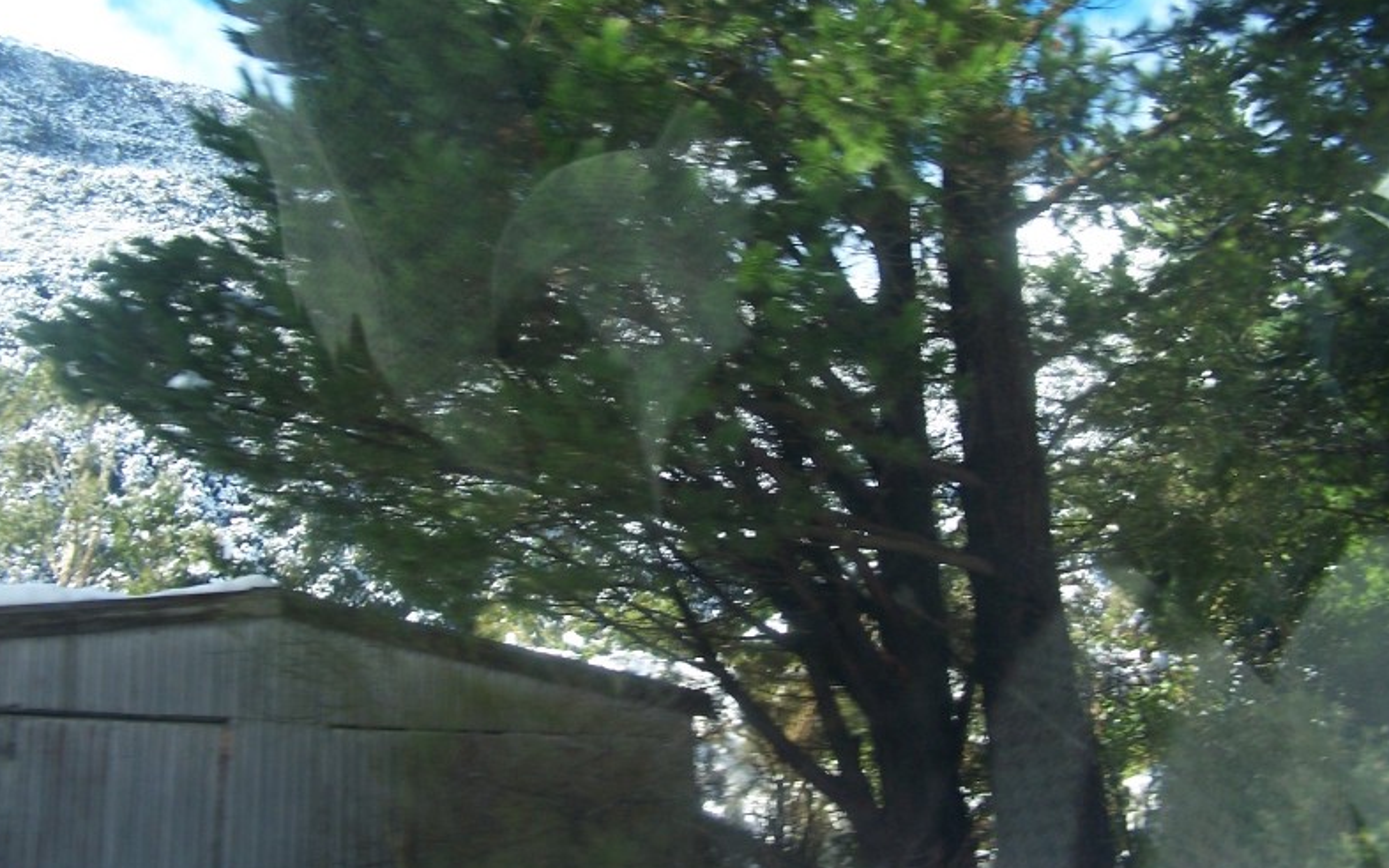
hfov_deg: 48.2
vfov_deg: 31.2
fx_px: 1552
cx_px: 687
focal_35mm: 41
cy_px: 431
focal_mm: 6.3
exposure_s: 1/250
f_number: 2.8
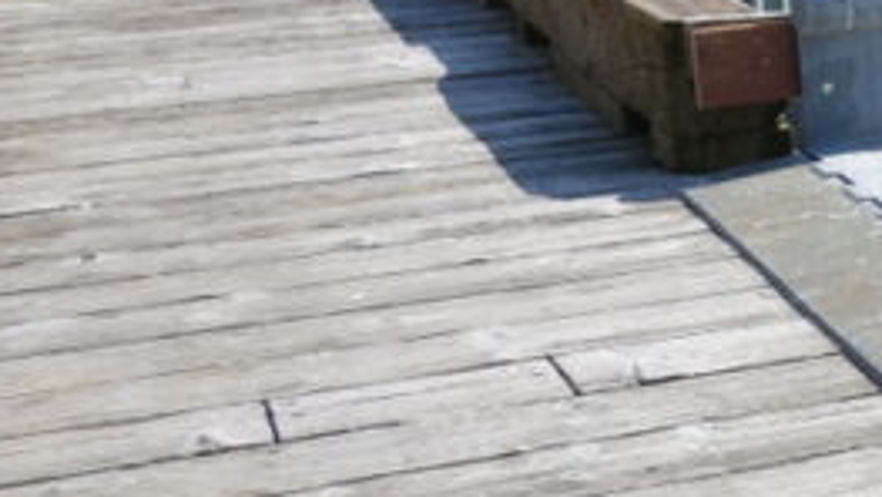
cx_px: 1526
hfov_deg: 16.2
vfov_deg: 10.6
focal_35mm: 114
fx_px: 2666
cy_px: 129
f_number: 5.6
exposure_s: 1/400
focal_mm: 10.4
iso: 125
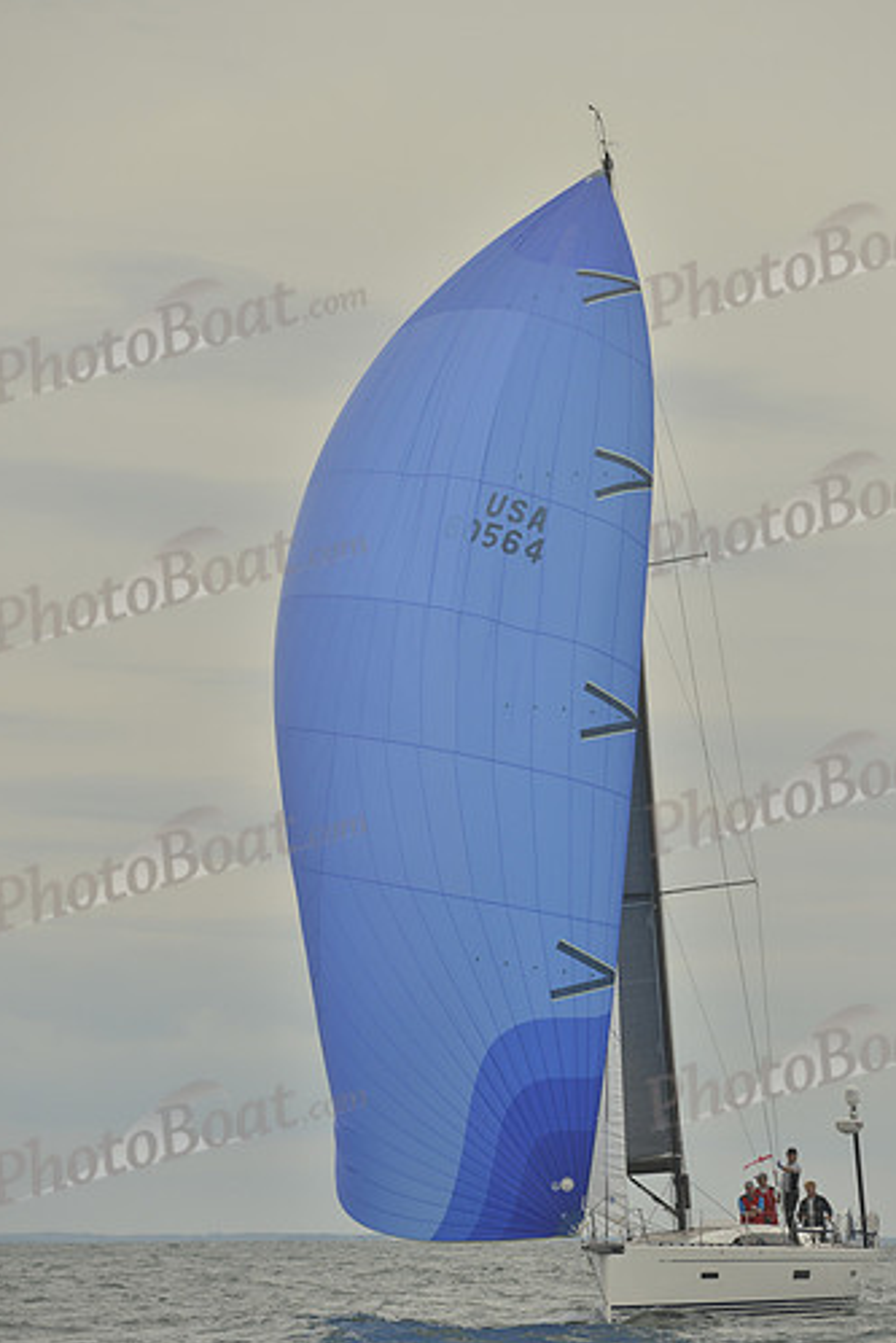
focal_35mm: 186
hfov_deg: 7.4
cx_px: 507
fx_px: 6939
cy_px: 686
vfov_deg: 11.1
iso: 400
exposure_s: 1/1250
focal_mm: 160
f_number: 6.3
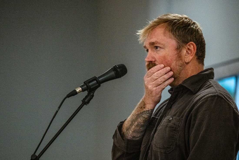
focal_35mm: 330
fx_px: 2190
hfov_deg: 6.2
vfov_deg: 4.2
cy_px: 80
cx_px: 120
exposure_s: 1/320
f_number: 8
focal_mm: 330
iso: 6400
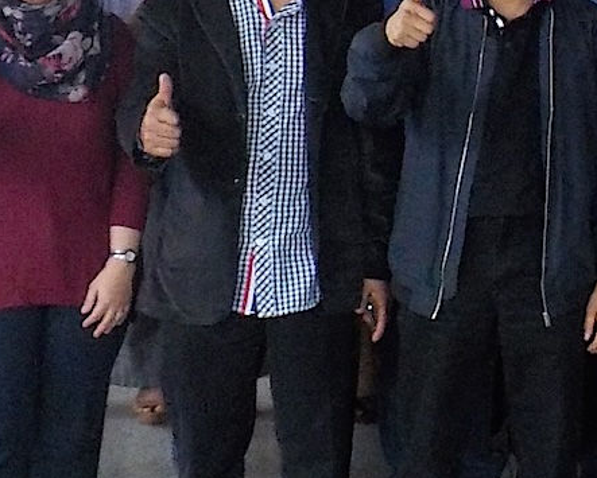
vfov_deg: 10.8
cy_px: -44
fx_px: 2493
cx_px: 949
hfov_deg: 12.8
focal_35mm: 141
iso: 400
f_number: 3.3
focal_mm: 4.1
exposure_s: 1/30
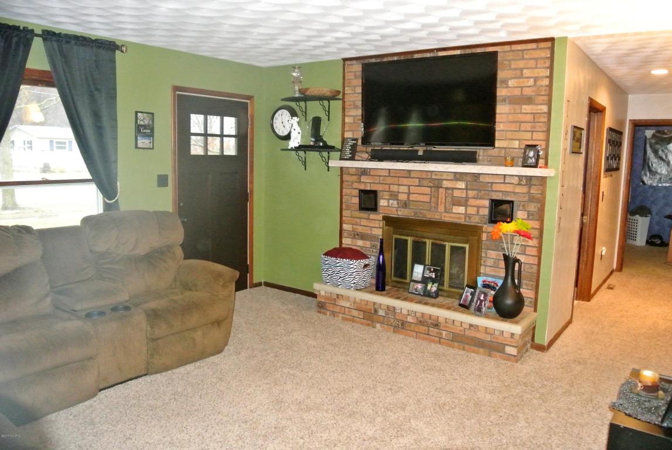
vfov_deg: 48.1
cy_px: 225
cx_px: 336
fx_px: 505
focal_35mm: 27
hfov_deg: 67.3
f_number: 3.5
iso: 3200
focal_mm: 10
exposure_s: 1/60
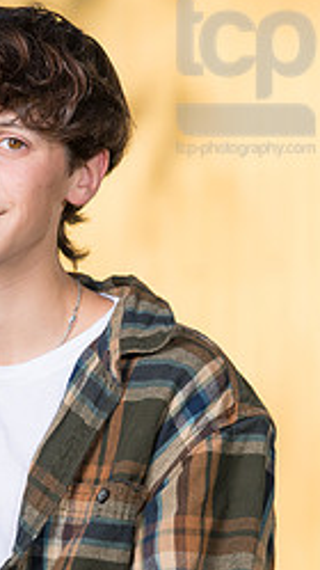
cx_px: -168
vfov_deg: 4.4
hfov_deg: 2.5
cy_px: 315
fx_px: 7334
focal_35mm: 486
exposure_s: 1/250
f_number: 4.5
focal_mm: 170
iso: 31
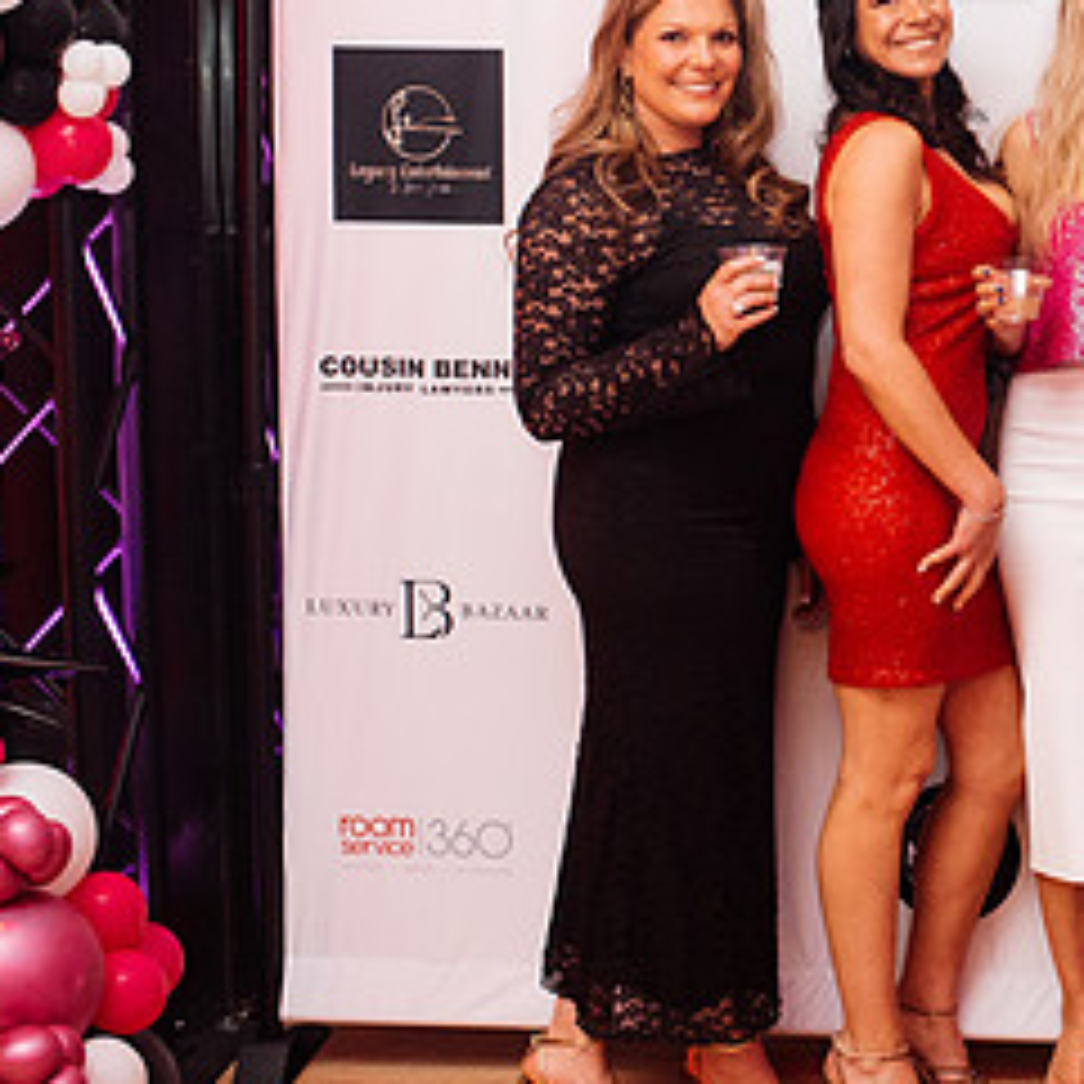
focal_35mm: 74
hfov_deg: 22.5
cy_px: 313
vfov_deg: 23.2
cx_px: 1057
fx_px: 2622
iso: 2500
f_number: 2.8
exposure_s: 1/200
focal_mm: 35
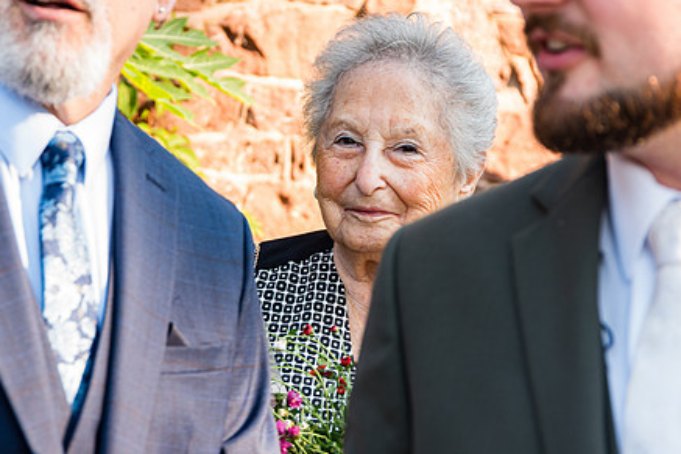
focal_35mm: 133
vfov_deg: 10.3
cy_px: 190
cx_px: 287
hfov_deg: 15.4
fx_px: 2515
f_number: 7.1
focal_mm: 100
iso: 500
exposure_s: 1/125
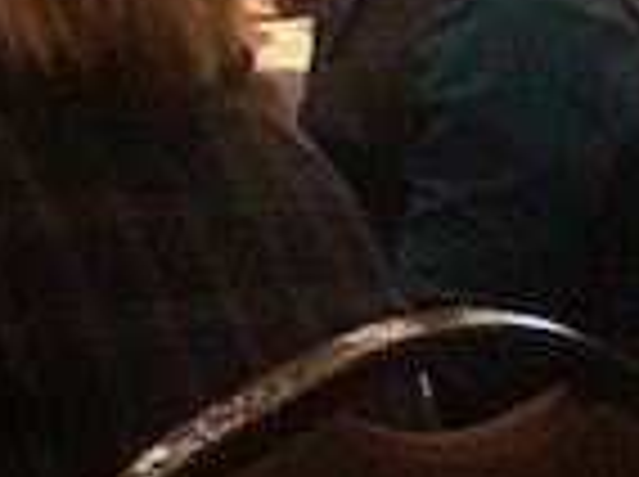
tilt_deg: +4.1
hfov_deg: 10.3
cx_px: -850
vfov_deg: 8.4
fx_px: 3096
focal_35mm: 168
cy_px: -436
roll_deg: +0.5
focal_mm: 4
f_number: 1.8
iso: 32
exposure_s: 1/24
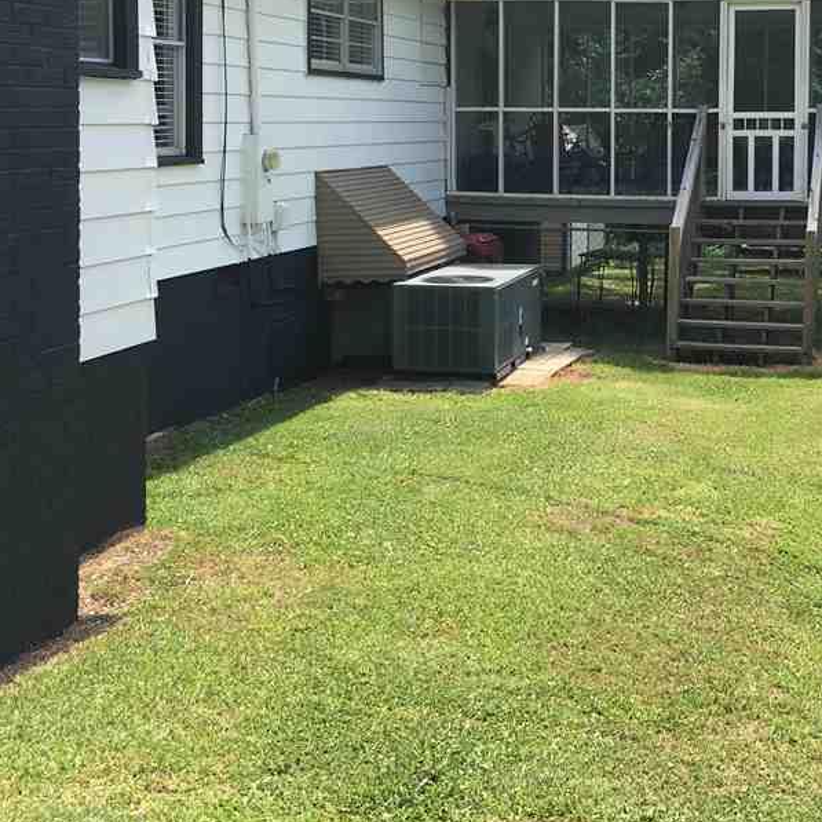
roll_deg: +0.0
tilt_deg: -2.2
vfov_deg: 30.4
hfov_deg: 30.6
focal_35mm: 55
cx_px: 614
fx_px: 1478
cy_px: 168
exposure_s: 1/818
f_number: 2.2
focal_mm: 4.15
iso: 25
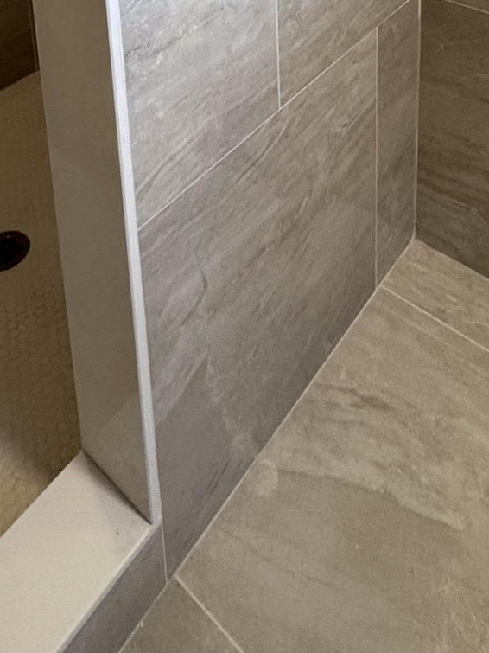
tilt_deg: -12.5
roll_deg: +2.4
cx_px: 217
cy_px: -190
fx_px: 716
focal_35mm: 38
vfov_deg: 34.8
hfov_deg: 37.7
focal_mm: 2.22
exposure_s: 1/60
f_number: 2.2
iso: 250
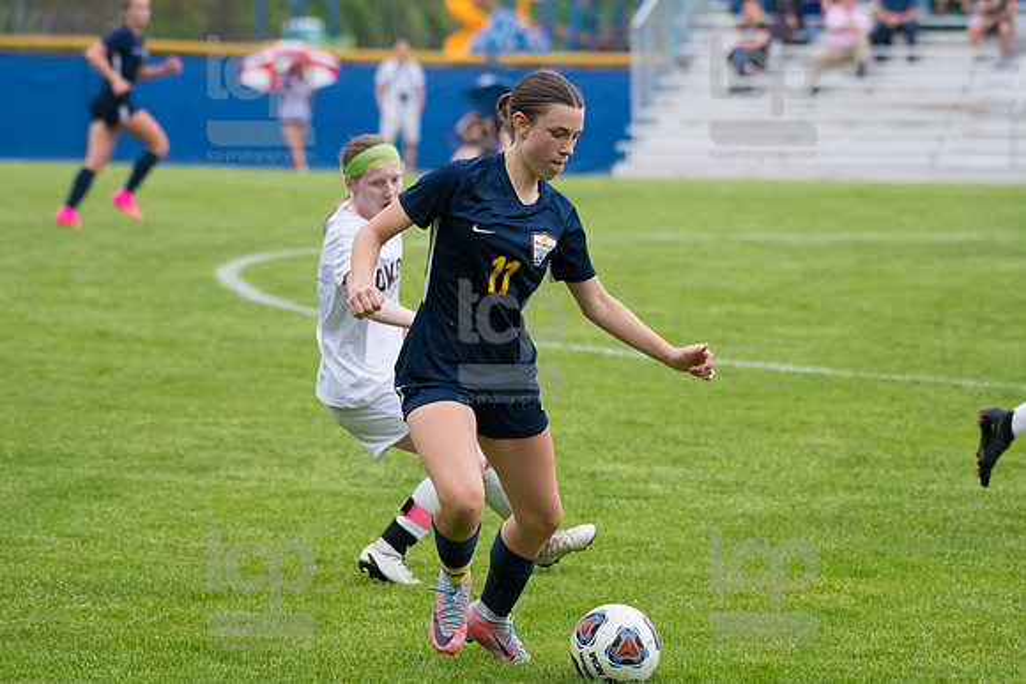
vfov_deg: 6.9
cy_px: 342
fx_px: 5701
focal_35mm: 200
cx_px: 513
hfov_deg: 10.3
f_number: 5.6
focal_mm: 200
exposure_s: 1/1600
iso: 2500
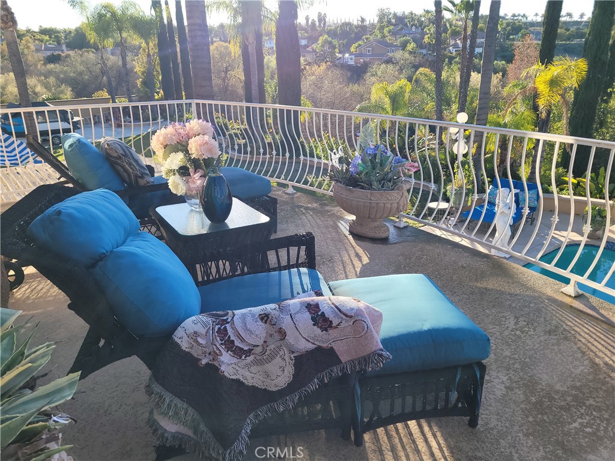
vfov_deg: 53.1
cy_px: 230
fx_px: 462
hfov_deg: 67.3
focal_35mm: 26
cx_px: 308
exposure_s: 1/711
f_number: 1.8
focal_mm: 5.4
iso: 40
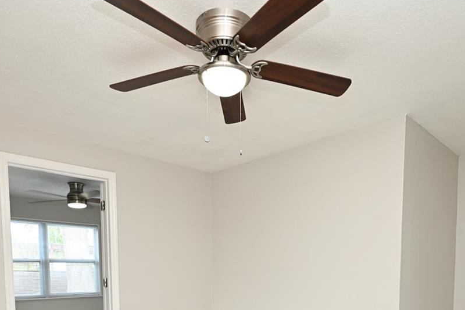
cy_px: 302
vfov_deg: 41.1
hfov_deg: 65.5
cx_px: 242
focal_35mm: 28
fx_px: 362
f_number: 4
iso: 400
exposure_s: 1/60
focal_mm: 14
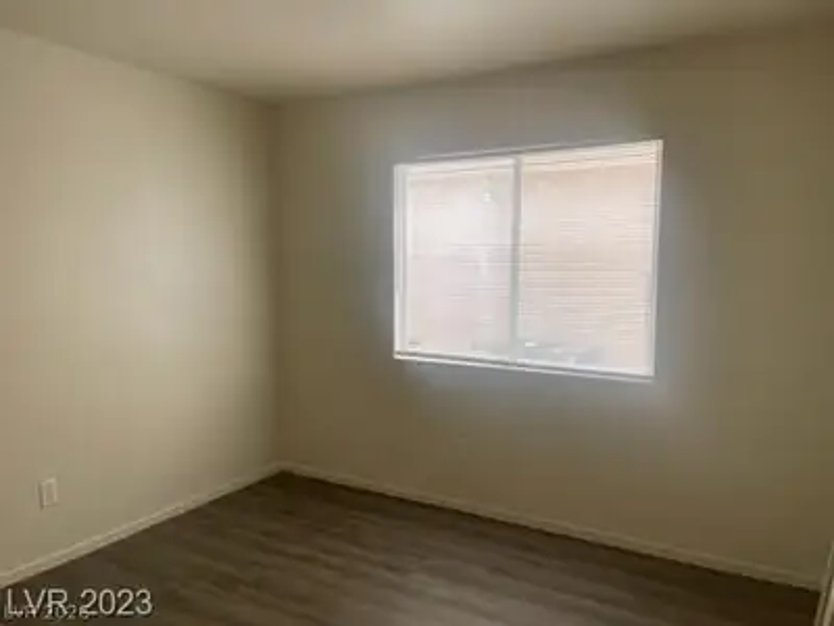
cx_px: 417
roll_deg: +0.1
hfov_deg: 67.3
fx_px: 626
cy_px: 313
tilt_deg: -6.2
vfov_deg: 53.1
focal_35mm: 26
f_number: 1.6
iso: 32
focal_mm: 5.1
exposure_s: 1/599
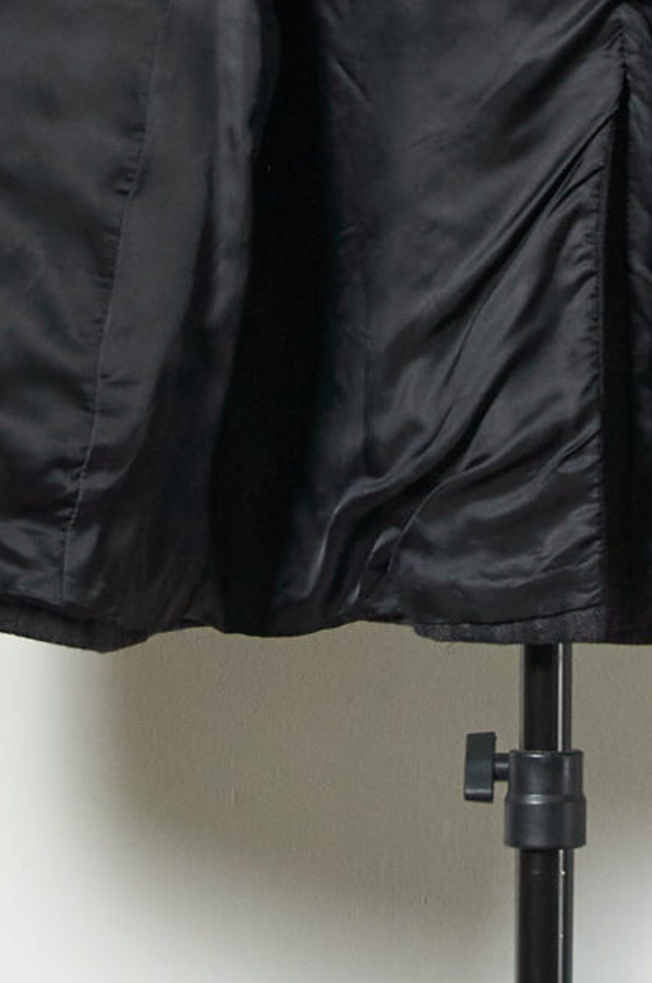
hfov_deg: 4.1
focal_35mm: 337
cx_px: 541
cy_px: -345
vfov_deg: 6.1
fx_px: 9186
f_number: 9
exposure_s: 1/100
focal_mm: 55
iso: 200
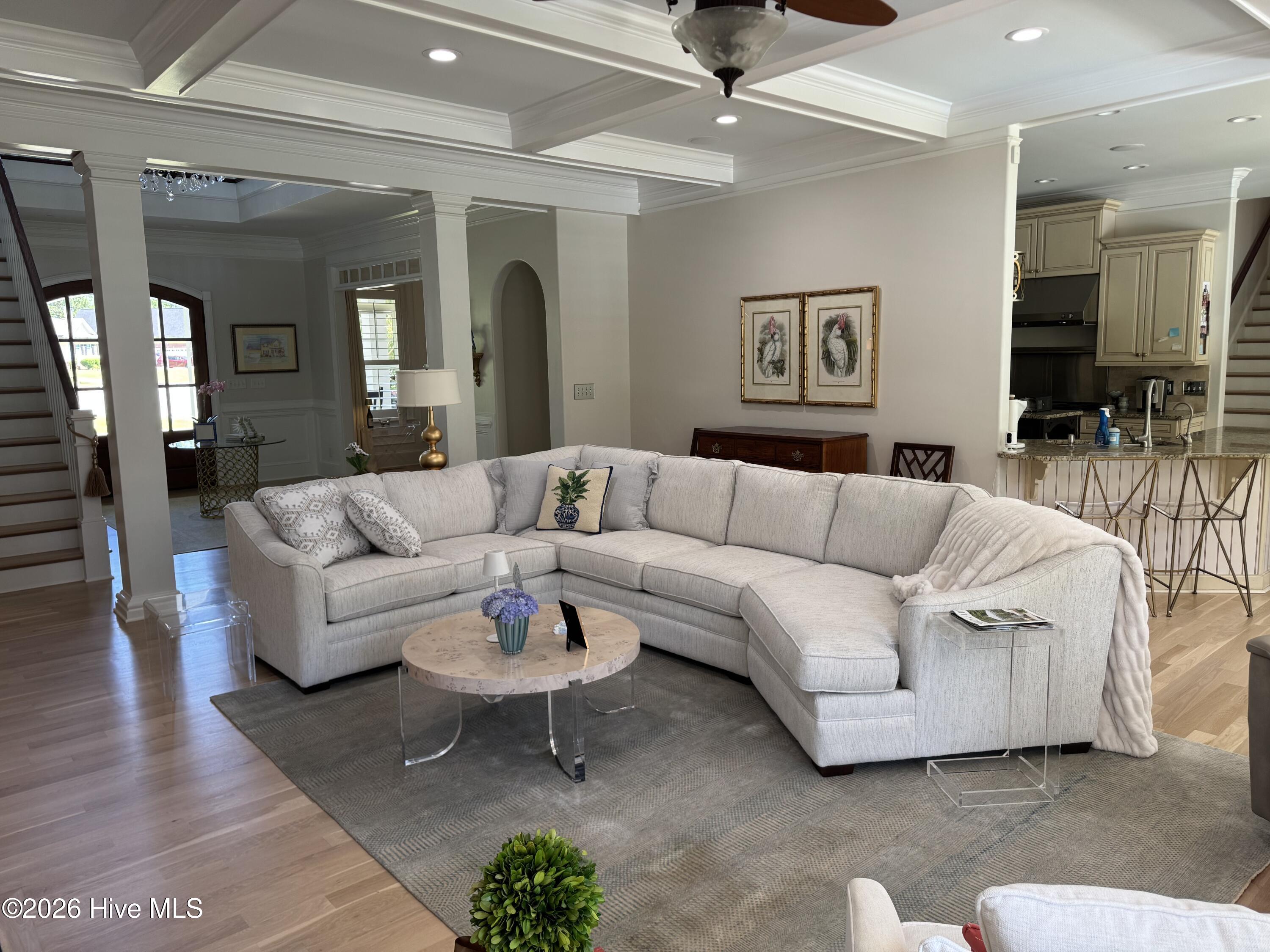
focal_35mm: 24
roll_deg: +1.5
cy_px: 476
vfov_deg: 56.8
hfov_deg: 71.6
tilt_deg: -8.2
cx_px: 635
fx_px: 881
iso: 125
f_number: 1.78
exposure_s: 1/120
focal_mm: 6.76
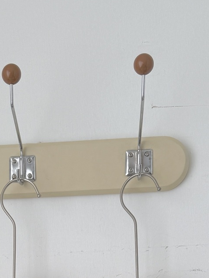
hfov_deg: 16.0
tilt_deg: -2.0
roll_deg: -0.4
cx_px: 15
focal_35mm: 91
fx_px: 732
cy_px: 438
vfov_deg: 18.6
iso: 80
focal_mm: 6.76
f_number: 1.78
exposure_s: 1/121
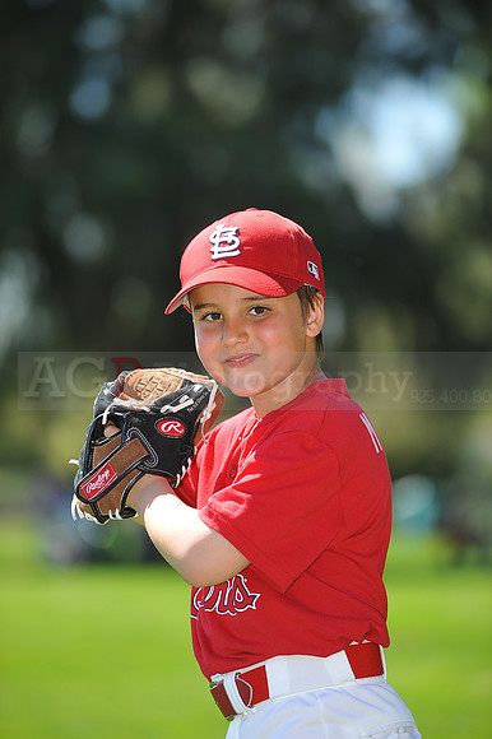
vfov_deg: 10.3
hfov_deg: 6.9
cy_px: 370
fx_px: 4105
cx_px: 246
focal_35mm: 200
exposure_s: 1/640
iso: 200
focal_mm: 200
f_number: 4.5
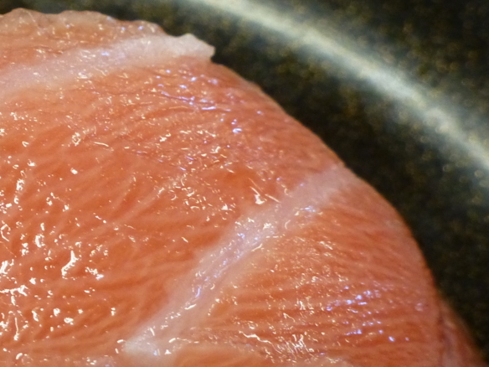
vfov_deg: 10.0
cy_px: 290
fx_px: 2091
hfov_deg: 13.1
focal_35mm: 148
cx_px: -66
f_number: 4.6
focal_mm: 9.7
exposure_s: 1/25
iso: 400
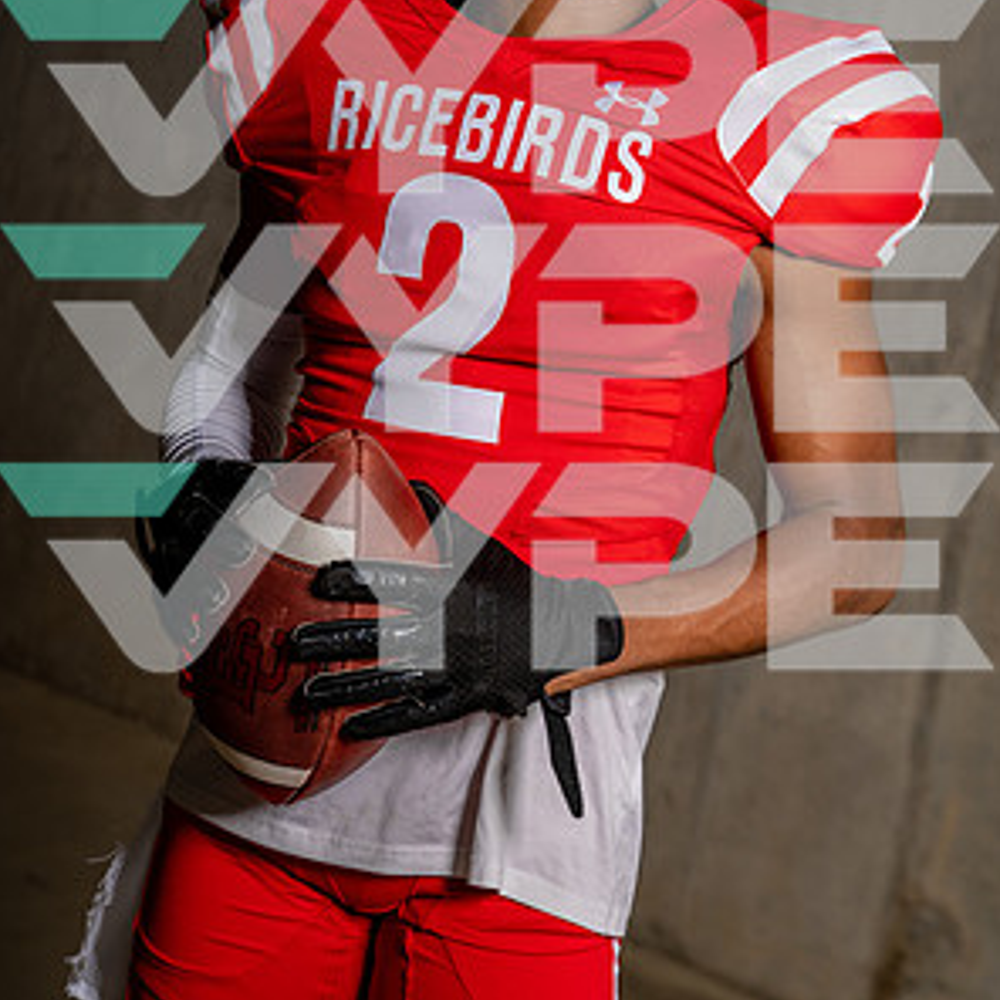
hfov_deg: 20.6
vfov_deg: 20.6
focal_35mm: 84
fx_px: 2745
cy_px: 331
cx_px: 500
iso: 100
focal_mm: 65
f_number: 5.6
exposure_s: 1/200
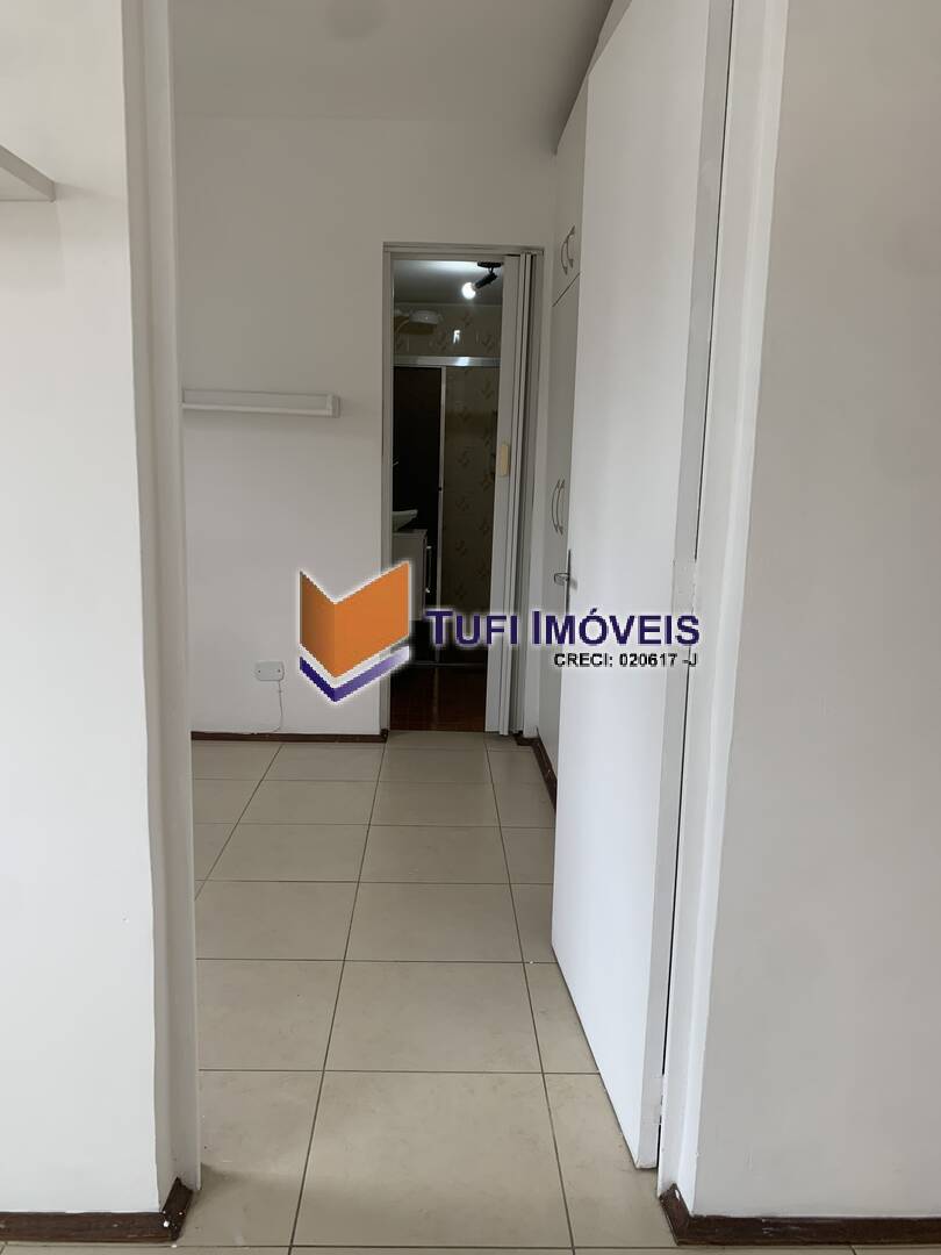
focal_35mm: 26
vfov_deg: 67.3
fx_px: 942
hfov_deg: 53.1
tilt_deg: -8.1
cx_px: 470
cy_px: 628
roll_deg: -0.4
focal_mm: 4.25
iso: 64
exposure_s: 1/121
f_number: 1.8
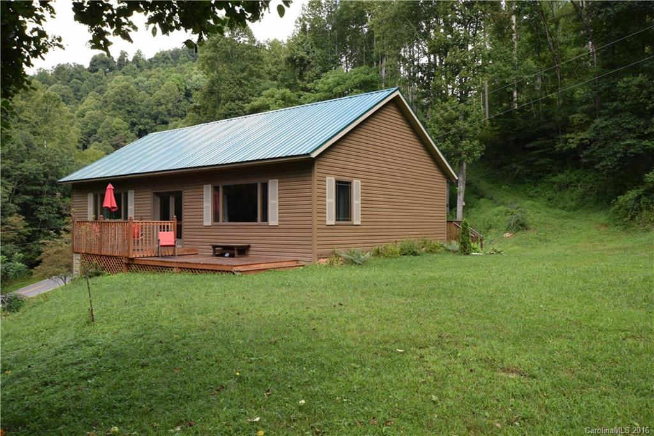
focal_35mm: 30
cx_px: 327
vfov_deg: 43.6
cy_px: 218
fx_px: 545
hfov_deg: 61.9
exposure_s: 1/125
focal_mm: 20
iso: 400
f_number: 5.6
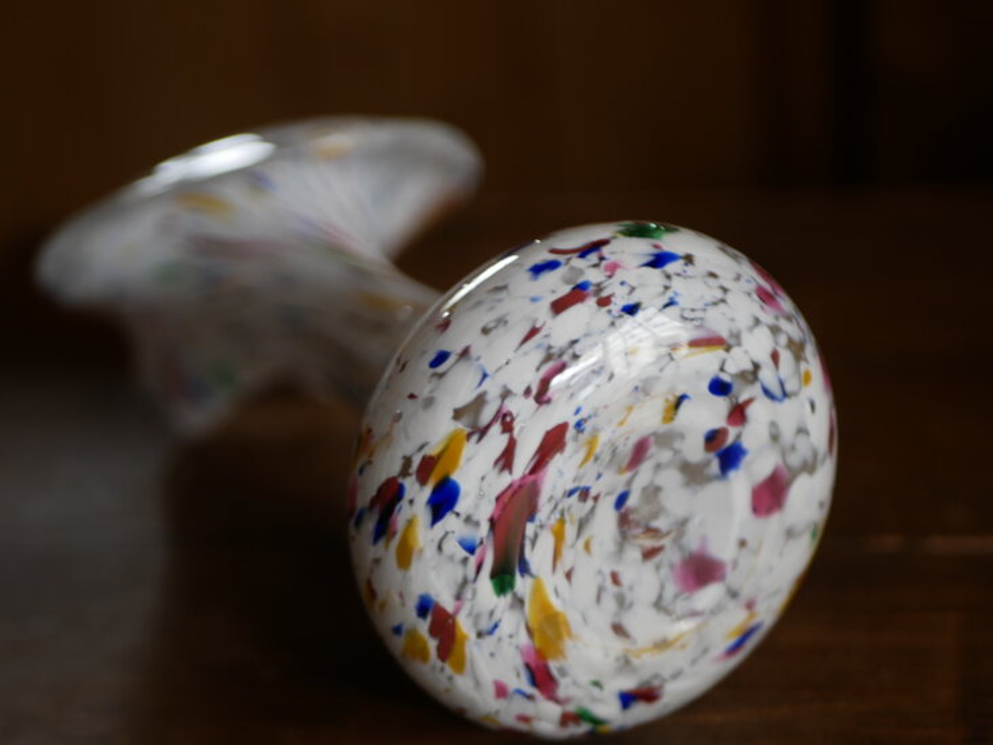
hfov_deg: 33.2
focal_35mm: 58
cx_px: 480
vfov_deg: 25.2
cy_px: 391
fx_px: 1665
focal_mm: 25
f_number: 1.7
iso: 250
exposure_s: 1/125
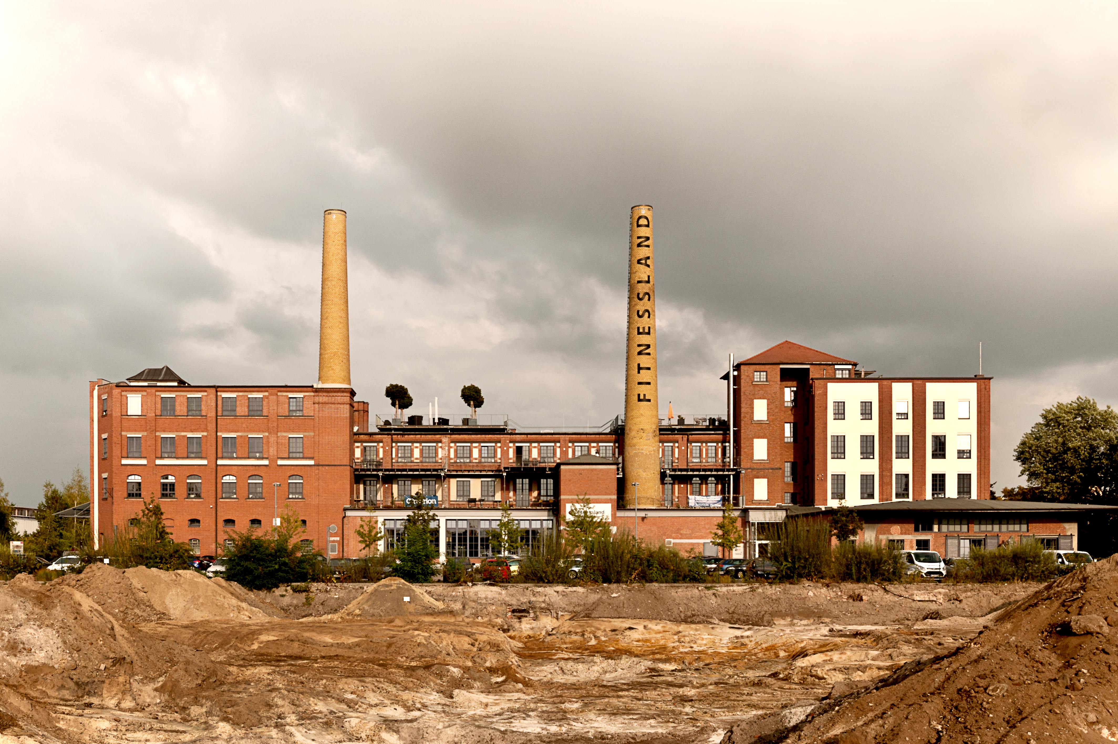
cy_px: 372
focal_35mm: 30
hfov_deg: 62.0
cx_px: 559
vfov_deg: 43.6
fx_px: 931
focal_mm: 30
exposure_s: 1/500
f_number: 11
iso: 250
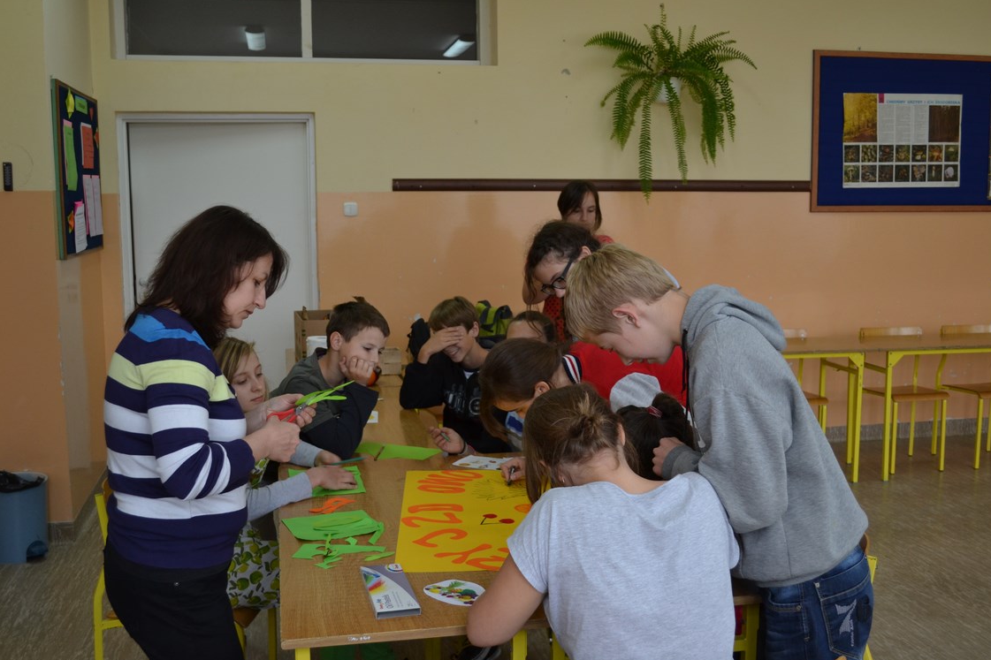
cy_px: 334
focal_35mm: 37
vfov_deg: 35.9
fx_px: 1018
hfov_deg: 51.9
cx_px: 493
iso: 400
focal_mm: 24
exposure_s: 1/60
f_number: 4
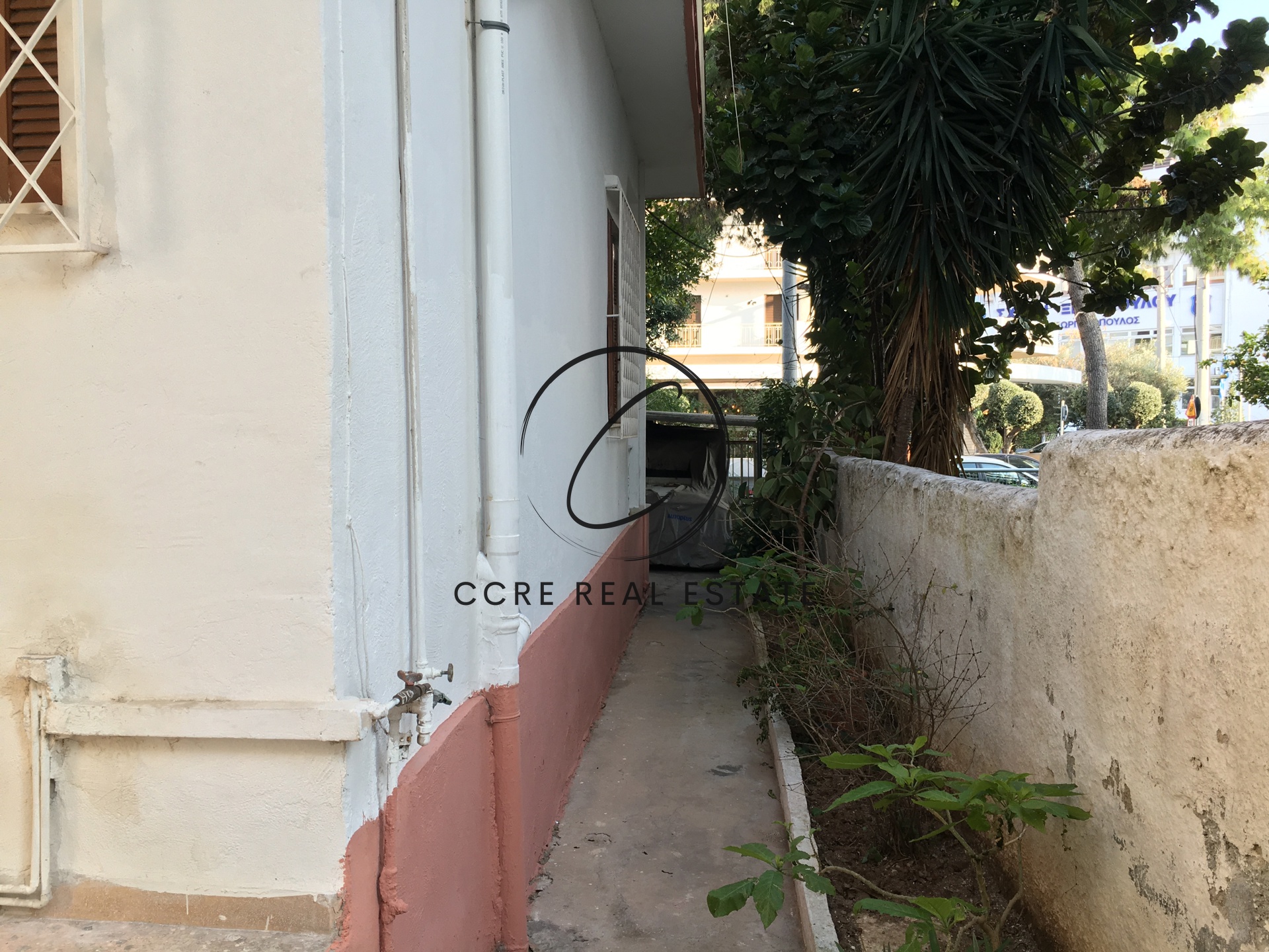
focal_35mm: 29
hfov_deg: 61.7
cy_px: 476
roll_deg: +0.3
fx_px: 1063
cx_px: 634
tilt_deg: -2.7
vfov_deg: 48.2
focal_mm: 4.15
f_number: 2.2
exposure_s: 1/100
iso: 25
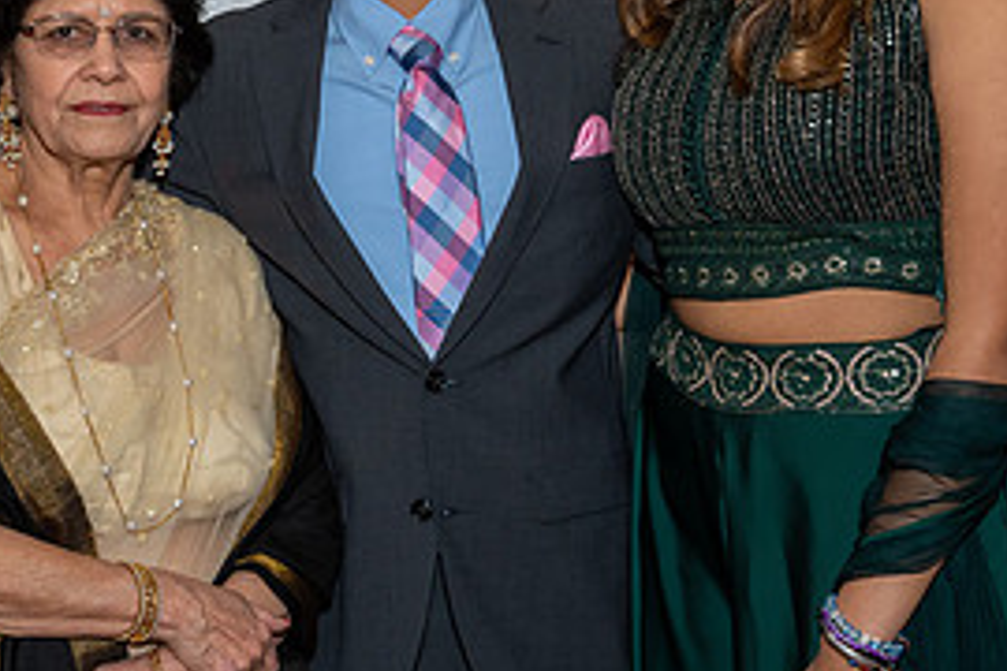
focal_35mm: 108
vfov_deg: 12.7
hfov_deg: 18.6
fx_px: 3021
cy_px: 237
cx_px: 71
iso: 500
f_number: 7.1
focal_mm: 32
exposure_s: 1/250
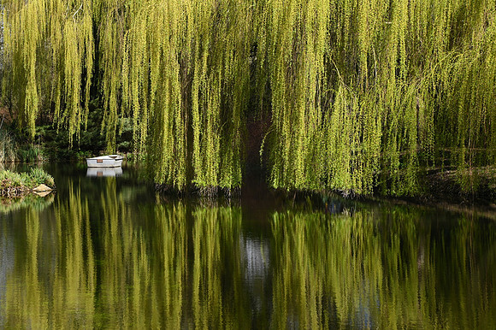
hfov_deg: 17.1
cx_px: 248
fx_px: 1652
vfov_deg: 11.4
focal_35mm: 120
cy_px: 165
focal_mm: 120
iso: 200
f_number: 7.1
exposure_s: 1/400
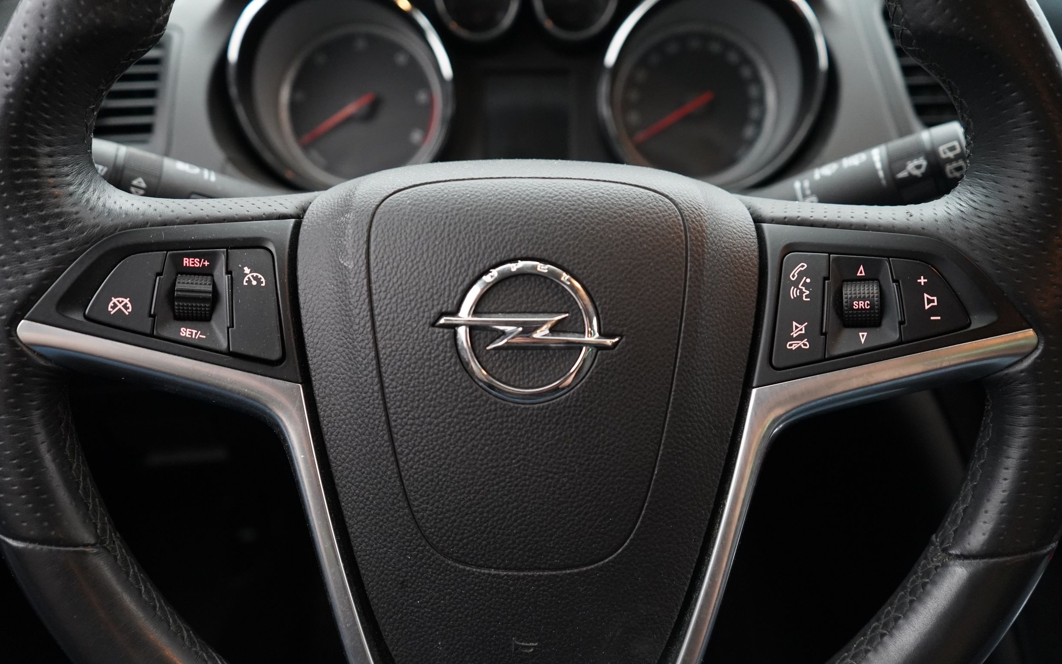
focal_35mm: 29
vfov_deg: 43.2
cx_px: 531
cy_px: 321
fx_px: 839
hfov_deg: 64.6
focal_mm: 28
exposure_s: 1/60
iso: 5000
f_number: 3.5
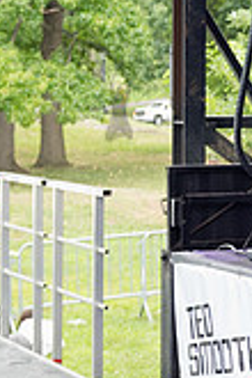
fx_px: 1606
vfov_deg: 13.4
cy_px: 100
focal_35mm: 153
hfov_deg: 8.4
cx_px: 548
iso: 1000
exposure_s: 1/100
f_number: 4
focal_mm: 42
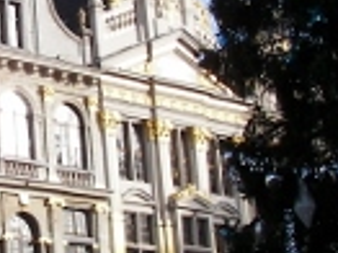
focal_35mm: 151
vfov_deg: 9.8
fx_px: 1473
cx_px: -13
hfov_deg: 12.9
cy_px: 112
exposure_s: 1/500
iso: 50
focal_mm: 6
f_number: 2.8
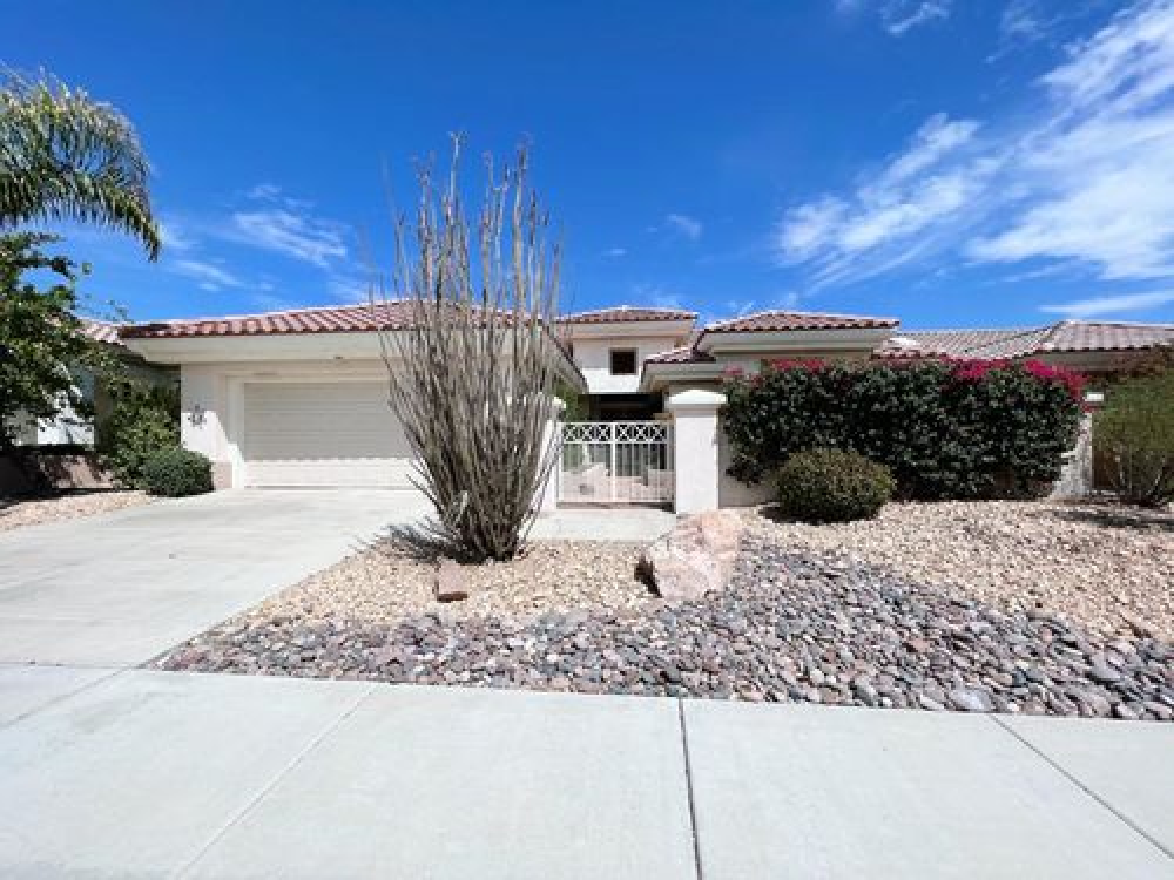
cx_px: 587
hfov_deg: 106.2
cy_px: 440
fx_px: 441
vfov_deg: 89.9
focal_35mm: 13
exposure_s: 1/3215
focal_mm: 1.57
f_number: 1.8
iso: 32
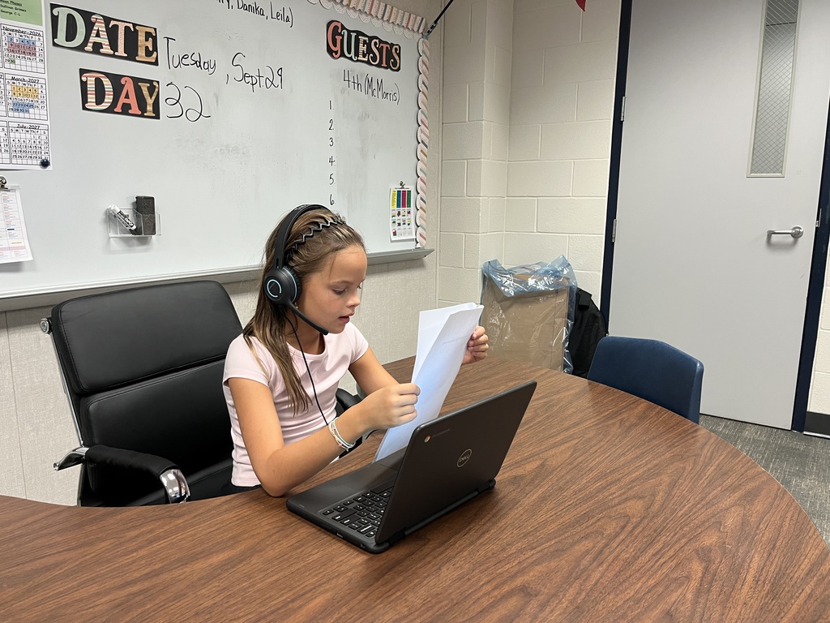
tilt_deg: -9.9
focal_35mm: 26
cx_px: 415
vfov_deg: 53.1
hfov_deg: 67.3
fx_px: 623
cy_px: 312
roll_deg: -0.4
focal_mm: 5.1
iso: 125
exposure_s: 1/60
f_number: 1.6
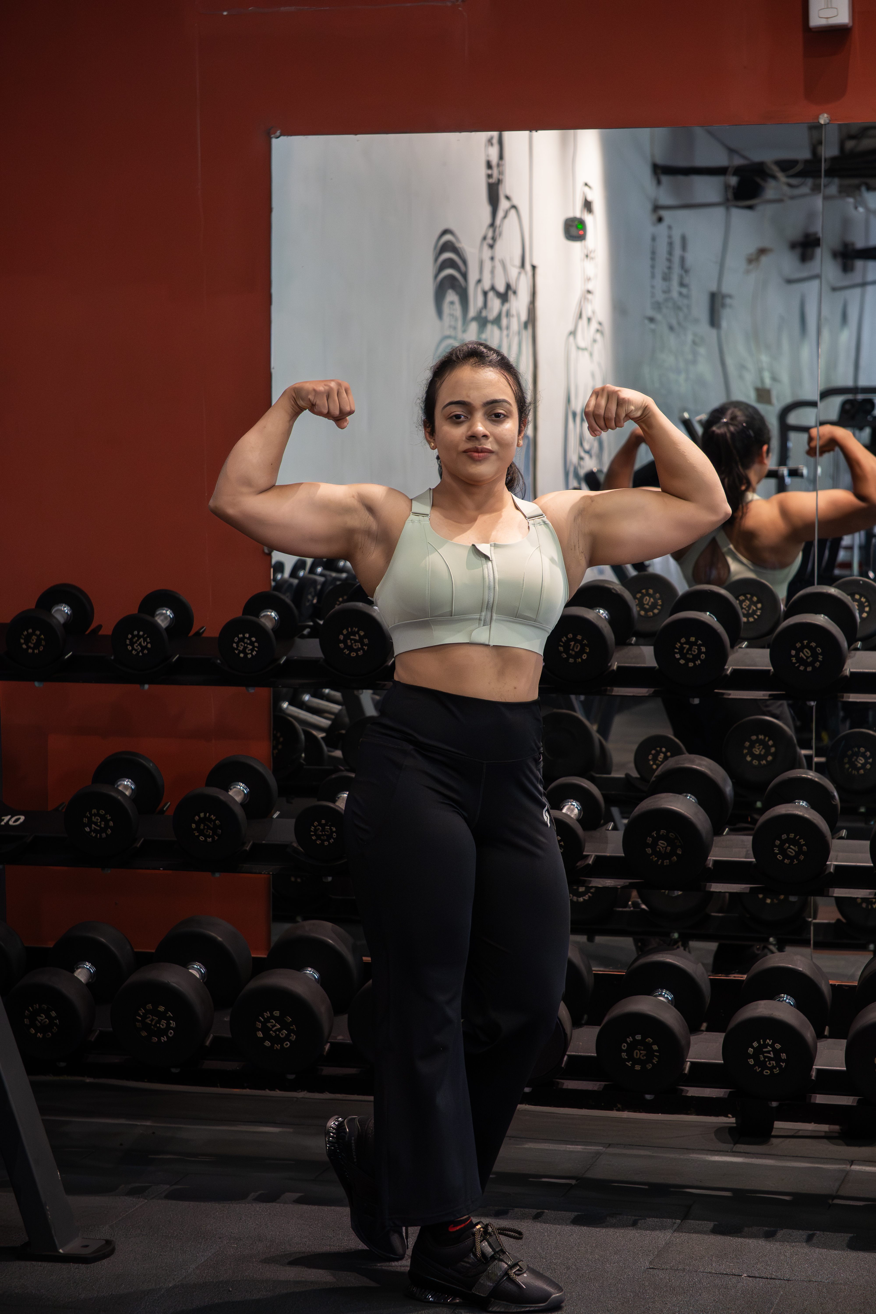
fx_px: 3011
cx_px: 438
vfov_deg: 24.6
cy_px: 657
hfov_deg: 16.6
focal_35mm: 82
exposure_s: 1/100
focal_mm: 55
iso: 5000
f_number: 4.5
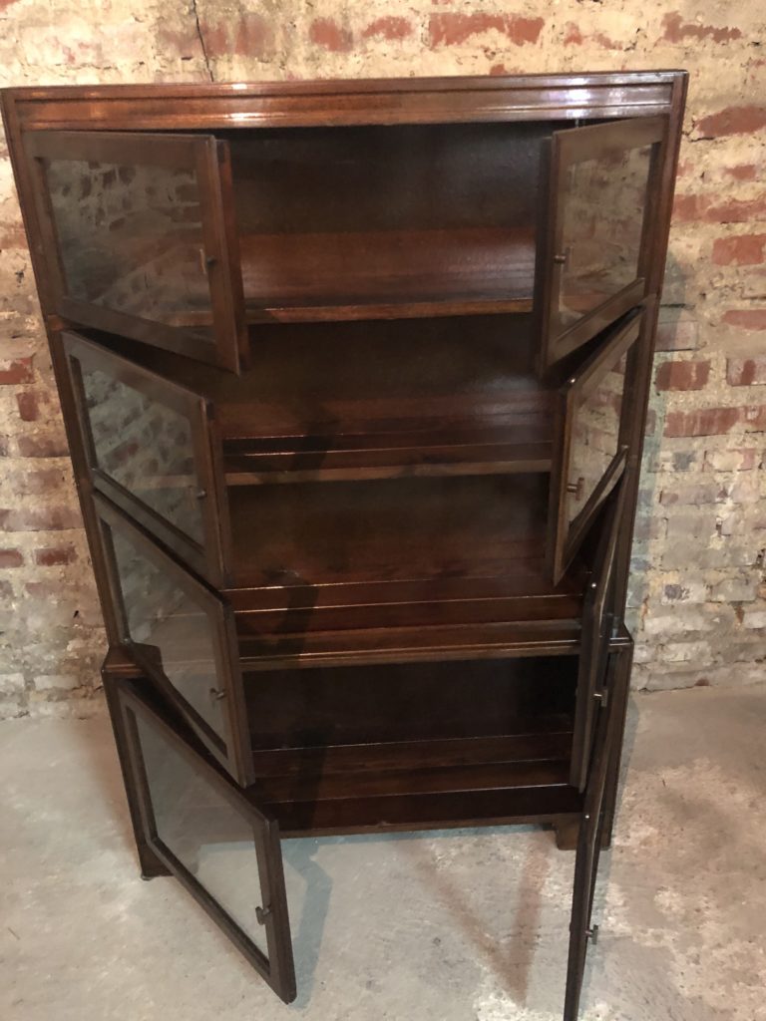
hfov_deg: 49.7
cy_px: 510
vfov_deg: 63.4
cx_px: 383
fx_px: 826
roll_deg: +2.1
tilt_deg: -24.5
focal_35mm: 28
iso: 160
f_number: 1.8
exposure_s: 1/4
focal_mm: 4
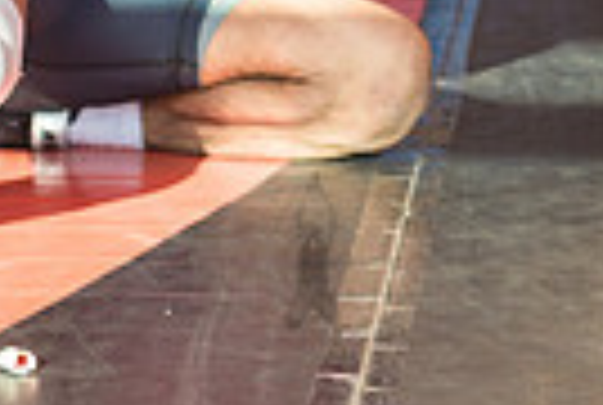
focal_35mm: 151
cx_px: 310
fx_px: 2535
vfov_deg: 8.9
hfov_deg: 13.6
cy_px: -187
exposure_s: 1/400
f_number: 3.5
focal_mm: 35
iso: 400
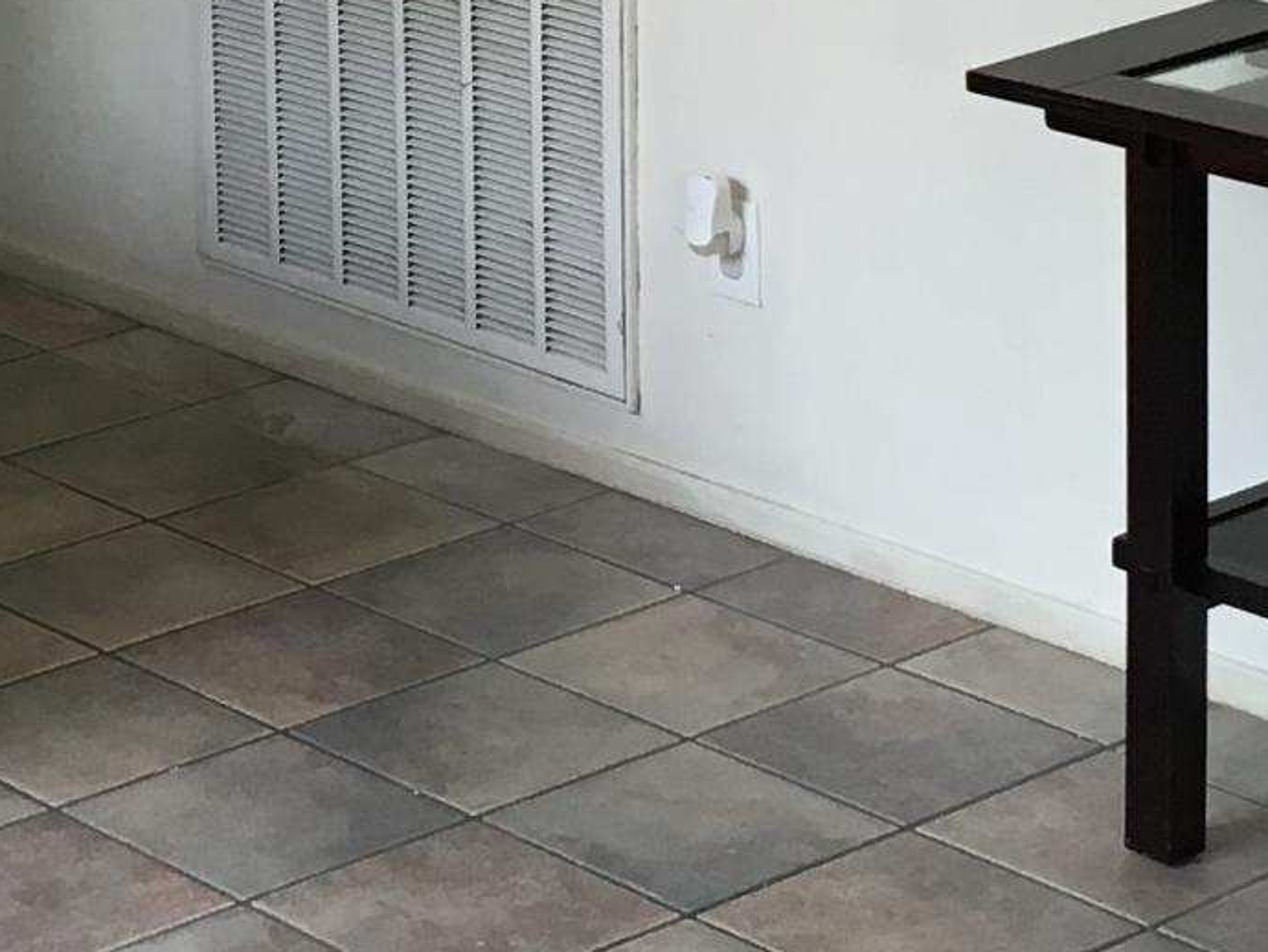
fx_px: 4617
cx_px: 103
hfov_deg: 15.4
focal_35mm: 126
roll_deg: +1.7
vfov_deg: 11.5
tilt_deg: -11.8
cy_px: -268
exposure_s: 1/30
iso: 32
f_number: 2.2
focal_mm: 4.15
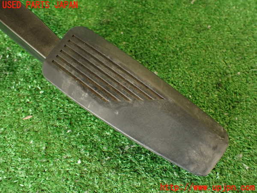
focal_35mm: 30
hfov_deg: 60.0
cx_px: 128
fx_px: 223
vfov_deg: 46.8
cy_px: 96
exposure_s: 1/30
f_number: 2.3
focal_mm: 5.4
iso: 200
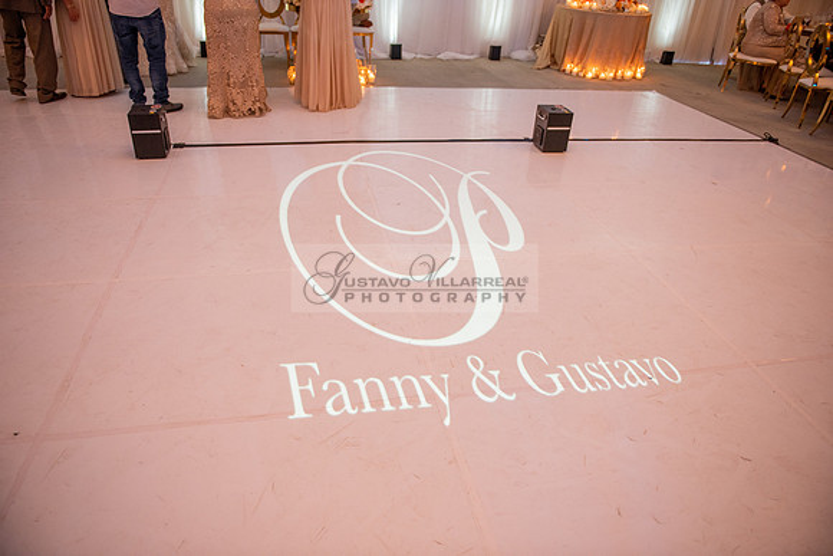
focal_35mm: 24
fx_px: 555
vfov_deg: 53.2
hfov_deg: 73.7
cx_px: 416
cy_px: 278
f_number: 2.8
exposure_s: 1/125
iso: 1000
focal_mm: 24
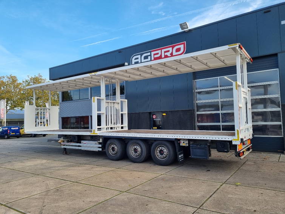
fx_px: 214
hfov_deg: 67.3
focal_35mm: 26
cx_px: 142
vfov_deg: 53.1
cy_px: 107
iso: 50
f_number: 1.8
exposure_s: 1/798
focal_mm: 5.4
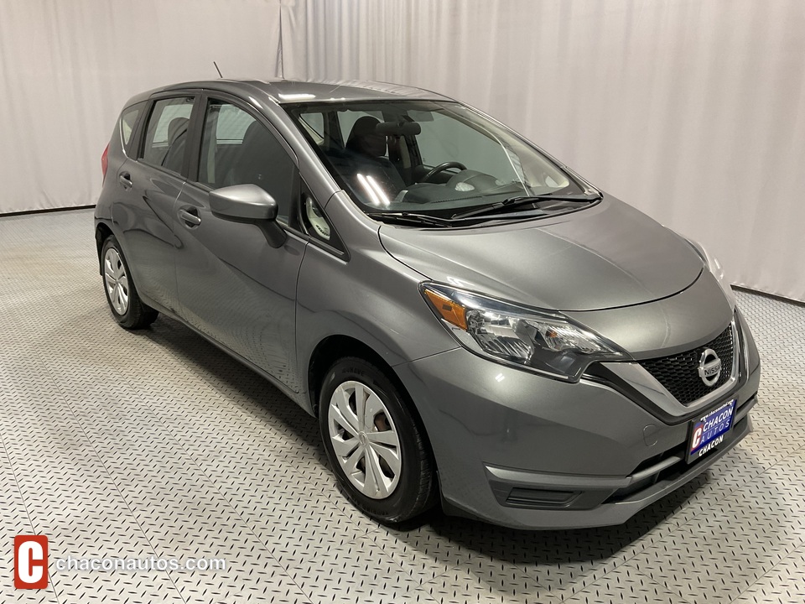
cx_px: 402
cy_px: 302
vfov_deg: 48.2
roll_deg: +0.2
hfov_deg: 61.7
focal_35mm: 29
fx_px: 674
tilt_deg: -17.5
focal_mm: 3
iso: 64
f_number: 1.8
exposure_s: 1/60
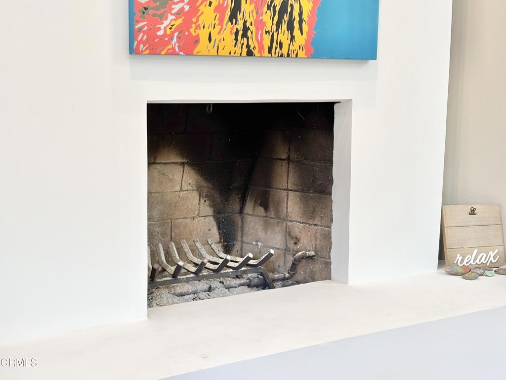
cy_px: 190
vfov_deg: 28.0
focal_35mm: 52
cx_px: 253
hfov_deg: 36.8
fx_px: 760
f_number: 1.6
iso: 64
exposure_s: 1/60
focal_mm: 5.96
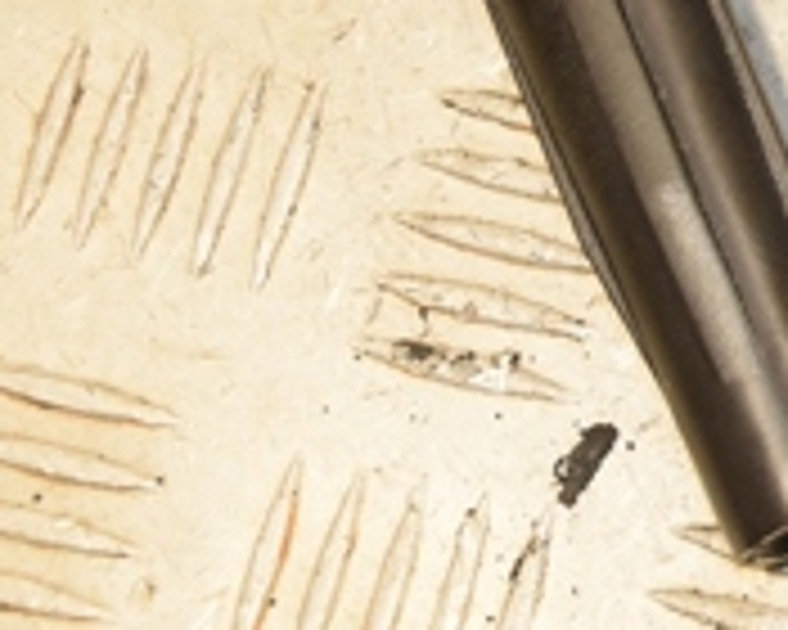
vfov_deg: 8.5
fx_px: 4191
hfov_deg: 10.2
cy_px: -63
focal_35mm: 180
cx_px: 1324
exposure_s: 1/200
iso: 800
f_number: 6.3
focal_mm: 35
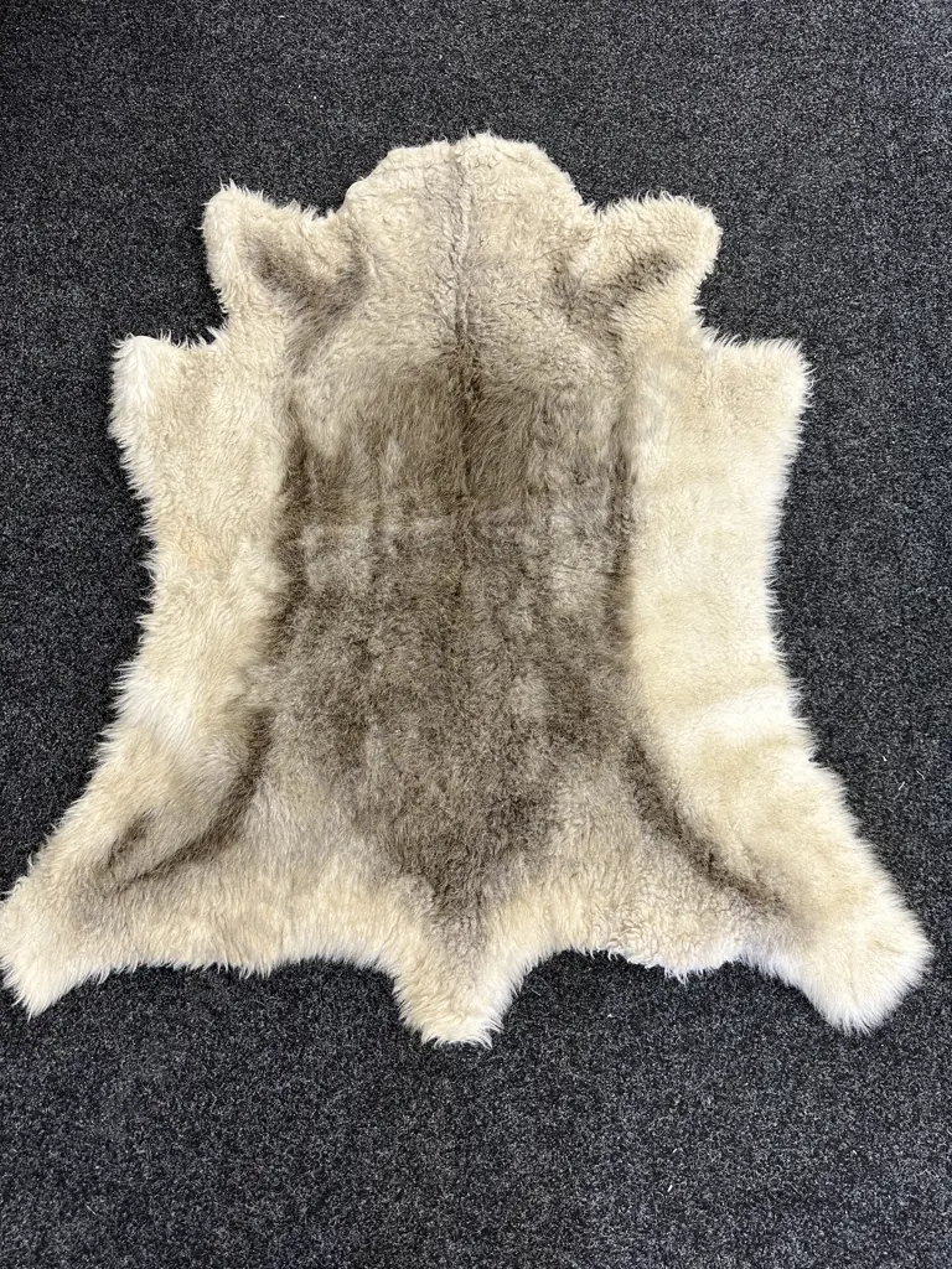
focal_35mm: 24
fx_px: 880
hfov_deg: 56.8
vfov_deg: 71.6
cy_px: 634
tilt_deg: -74.4
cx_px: 476
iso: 125
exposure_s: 1/50
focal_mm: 6.86
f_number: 1.78
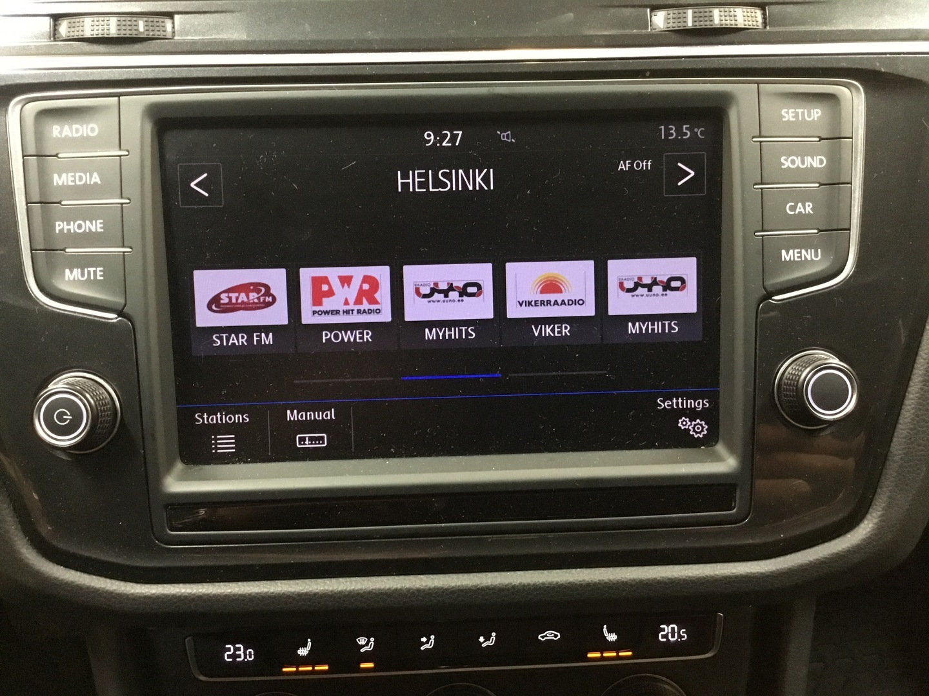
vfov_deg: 45.4
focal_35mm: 31
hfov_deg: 58.4
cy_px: 348
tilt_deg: -36.0
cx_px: 464
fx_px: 832
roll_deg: +1.1
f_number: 2.4
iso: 320
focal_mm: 3.3
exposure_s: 1/17
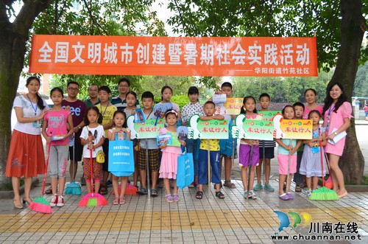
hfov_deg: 53.2
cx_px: 184
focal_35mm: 36
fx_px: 367
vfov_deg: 36.7
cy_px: 122
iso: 250
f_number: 5.6
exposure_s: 1/125
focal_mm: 24
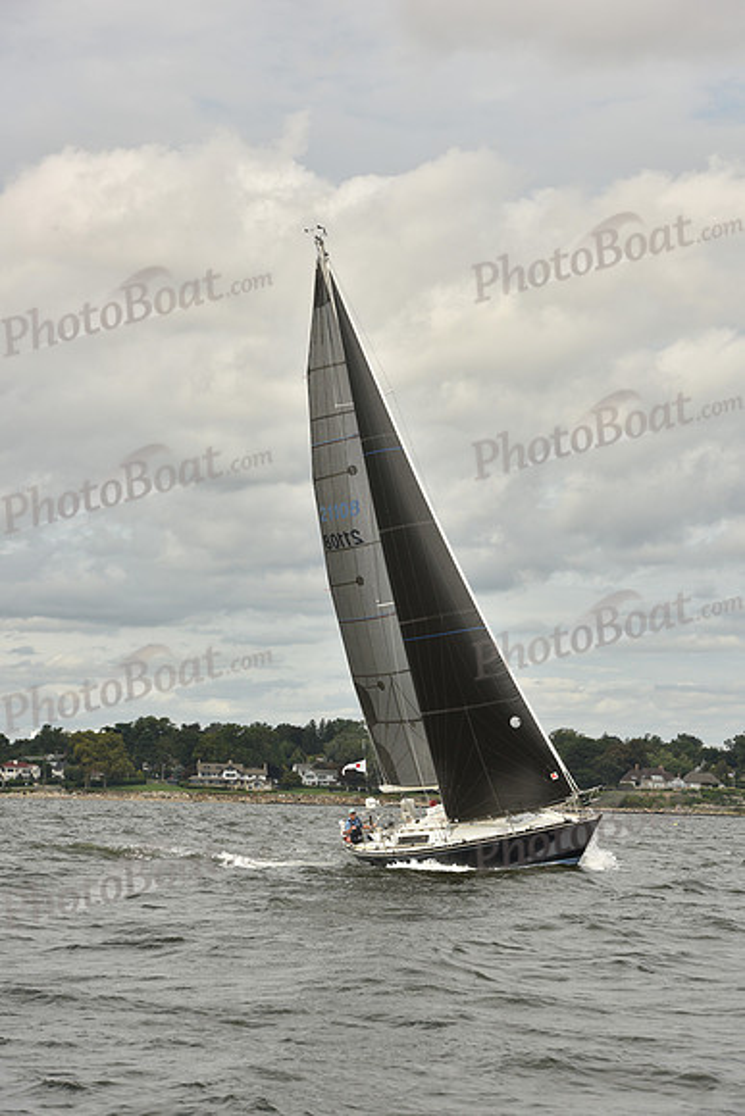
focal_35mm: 110
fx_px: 3412
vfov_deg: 18.6
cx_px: 372
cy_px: 558
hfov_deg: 12.5
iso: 250
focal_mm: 110
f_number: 9
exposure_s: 1/800
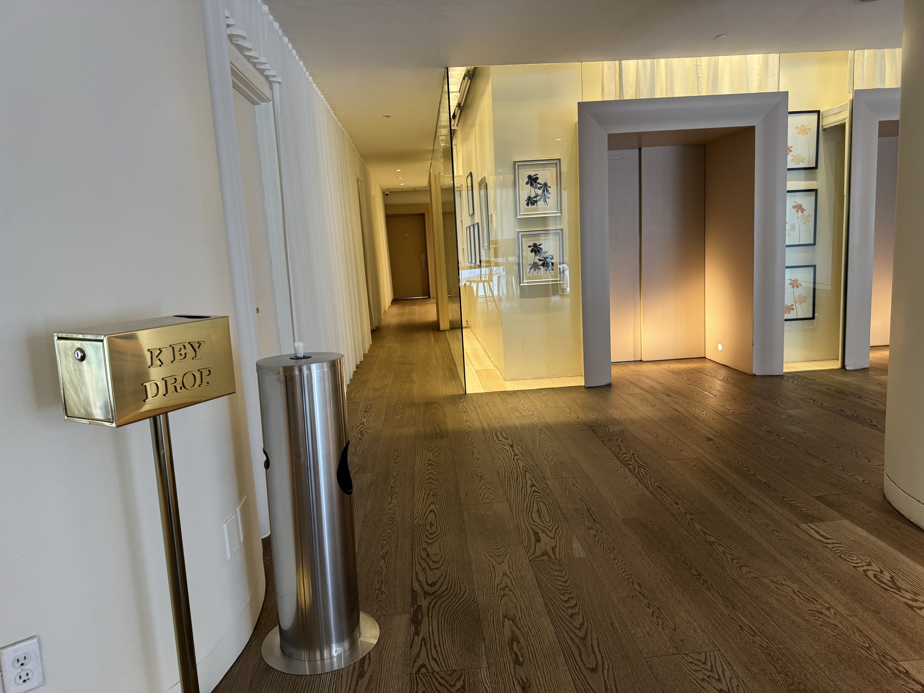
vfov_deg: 56.8
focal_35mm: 24
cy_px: 346
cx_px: 462
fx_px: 641
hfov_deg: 71.6
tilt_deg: -9.3
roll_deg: +3.3
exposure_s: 1/60
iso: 125
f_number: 1.78
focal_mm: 6.76
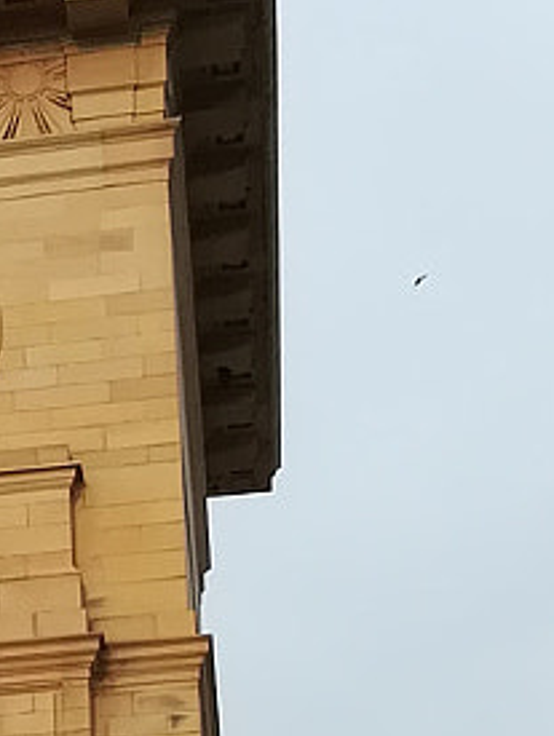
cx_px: -864
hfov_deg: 8.8
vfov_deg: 12.3
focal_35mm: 151
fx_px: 3215
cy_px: 1151
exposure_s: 1/536
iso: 50
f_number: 2.2
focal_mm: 3.83
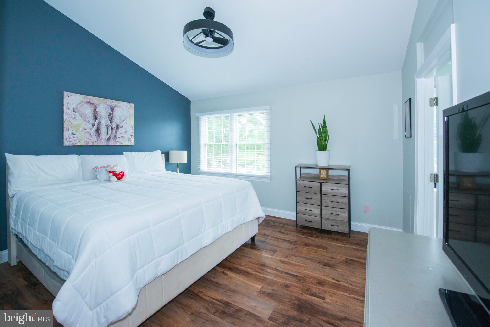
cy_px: 164
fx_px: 191
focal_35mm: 14
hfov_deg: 104.2
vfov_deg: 81.2
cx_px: 245
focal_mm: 14
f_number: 7.1
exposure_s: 1/100
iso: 1250
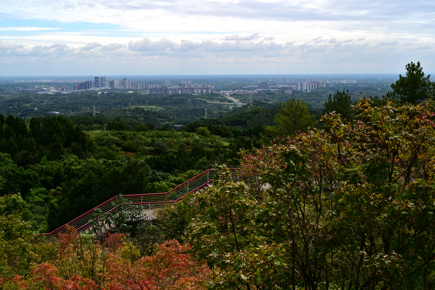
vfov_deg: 29.9
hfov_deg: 43.6
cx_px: 218
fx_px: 544
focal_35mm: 45
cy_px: 145
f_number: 8
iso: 400
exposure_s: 1/1000
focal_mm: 45
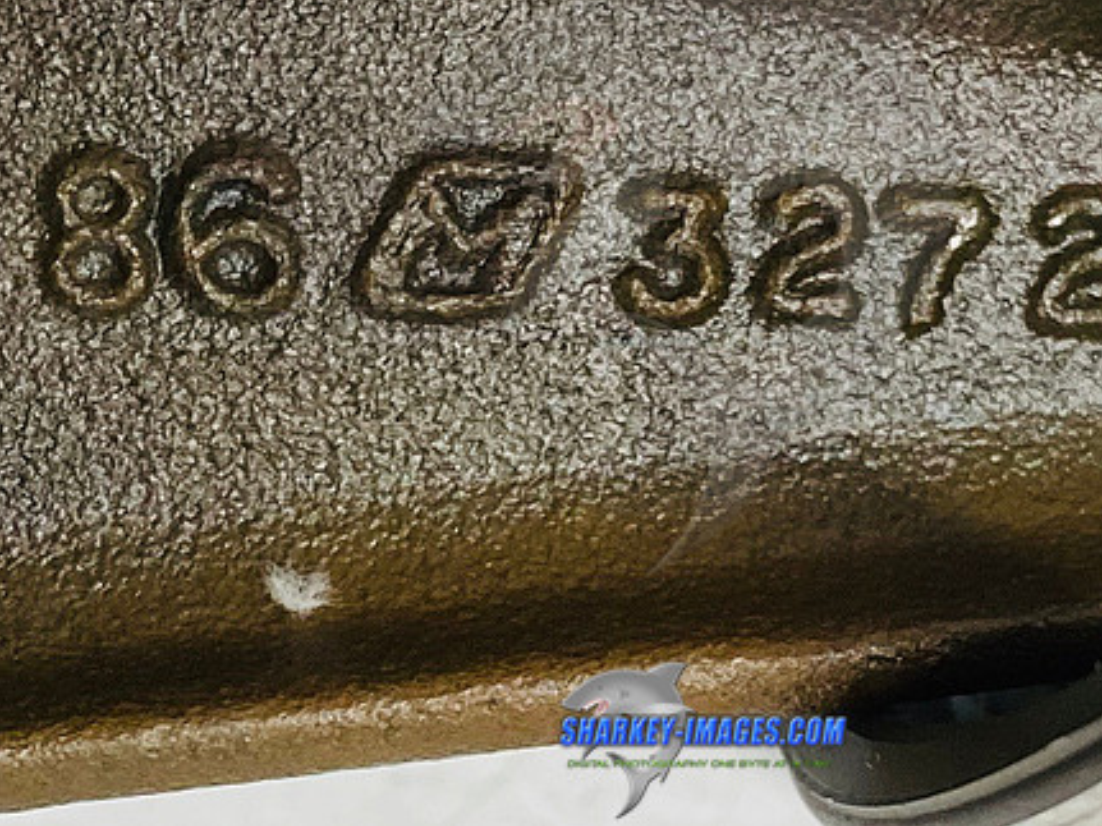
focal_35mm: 35
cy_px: 275
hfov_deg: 52.0
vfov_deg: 40.2
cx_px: 695
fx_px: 1114
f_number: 1.8
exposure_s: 1/60
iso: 80
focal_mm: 4.25
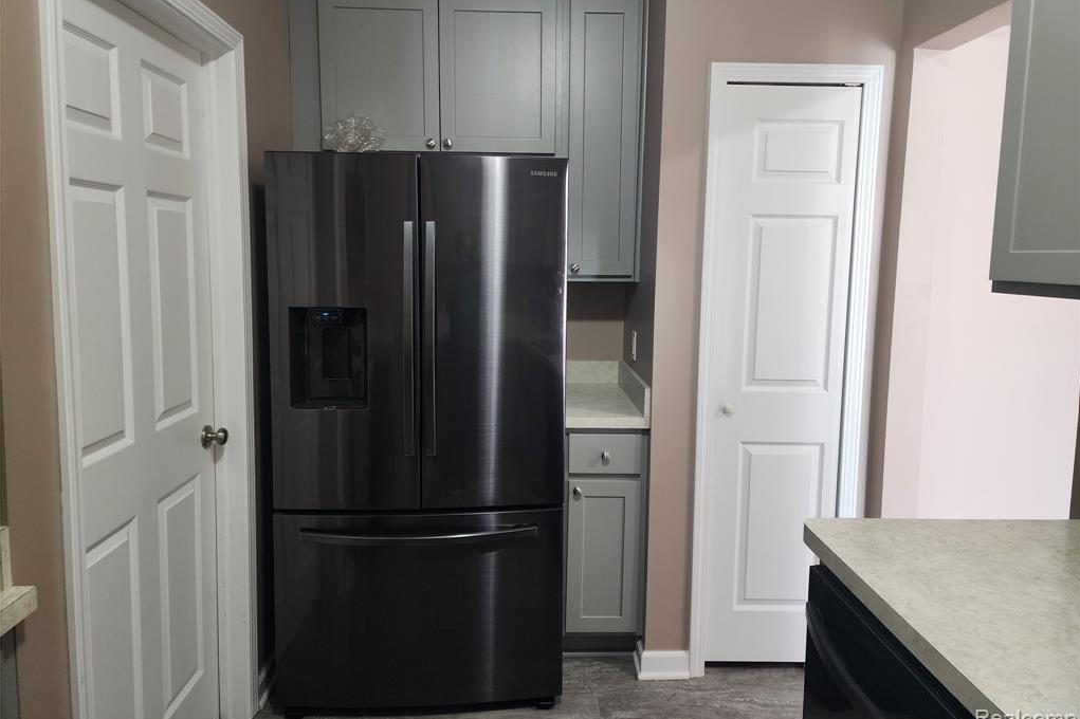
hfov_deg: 73.8
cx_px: 541
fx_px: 720
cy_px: 329
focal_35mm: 24
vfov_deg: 53.0
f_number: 1.8
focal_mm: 6.4
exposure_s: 1/60
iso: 500
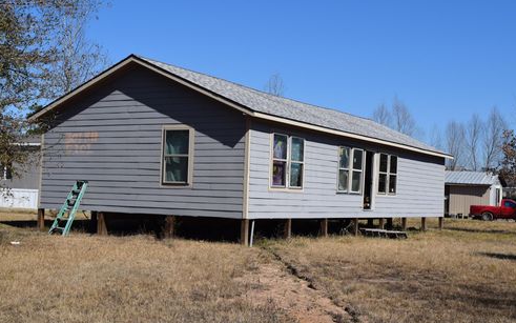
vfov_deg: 23.1
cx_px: 261
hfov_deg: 36.3
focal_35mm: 56
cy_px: 153
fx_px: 788
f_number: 11
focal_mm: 36
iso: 200
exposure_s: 1/500
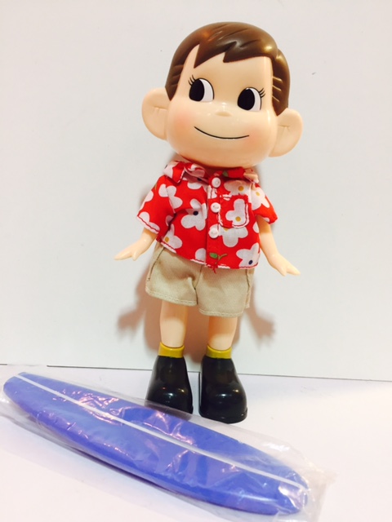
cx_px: 196
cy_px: 261
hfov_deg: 48.2
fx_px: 438
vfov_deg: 61.7
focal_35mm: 29
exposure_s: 1/33
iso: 100
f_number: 2.2
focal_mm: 4.15
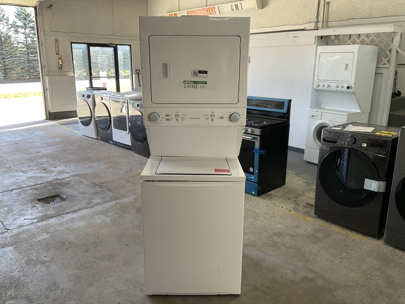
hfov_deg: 61.6
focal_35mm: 29
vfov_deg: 48.3
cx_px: 202
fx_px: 339
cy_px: 152
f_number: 1.8
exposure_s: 1/120
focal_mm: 3
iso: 64
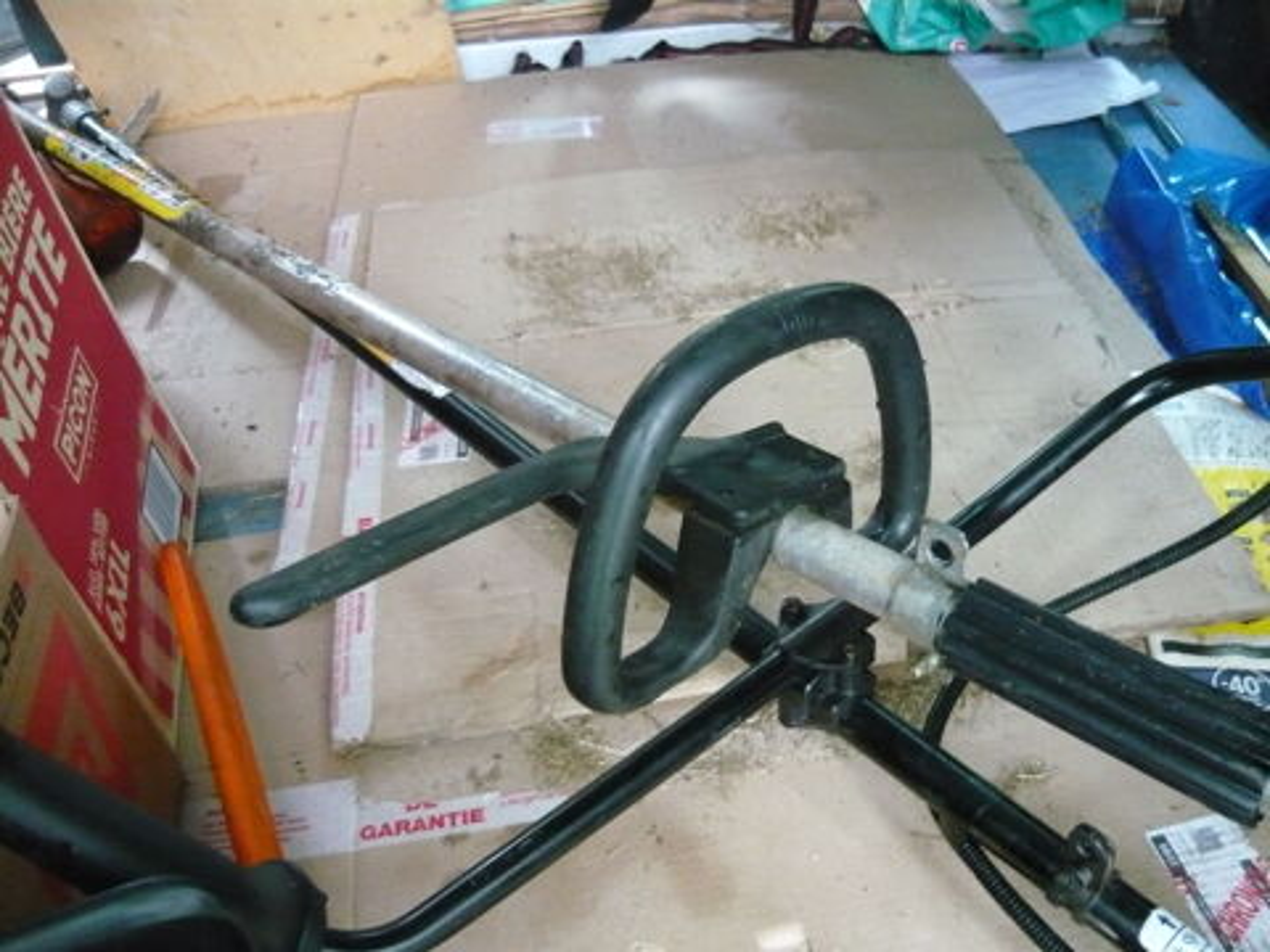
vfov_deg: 42.9
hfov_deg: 55.4
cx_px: 635
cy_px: 476
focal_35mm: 33
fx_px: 1211
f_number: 2.8
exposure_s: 1/30
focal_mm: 5.5
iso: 800
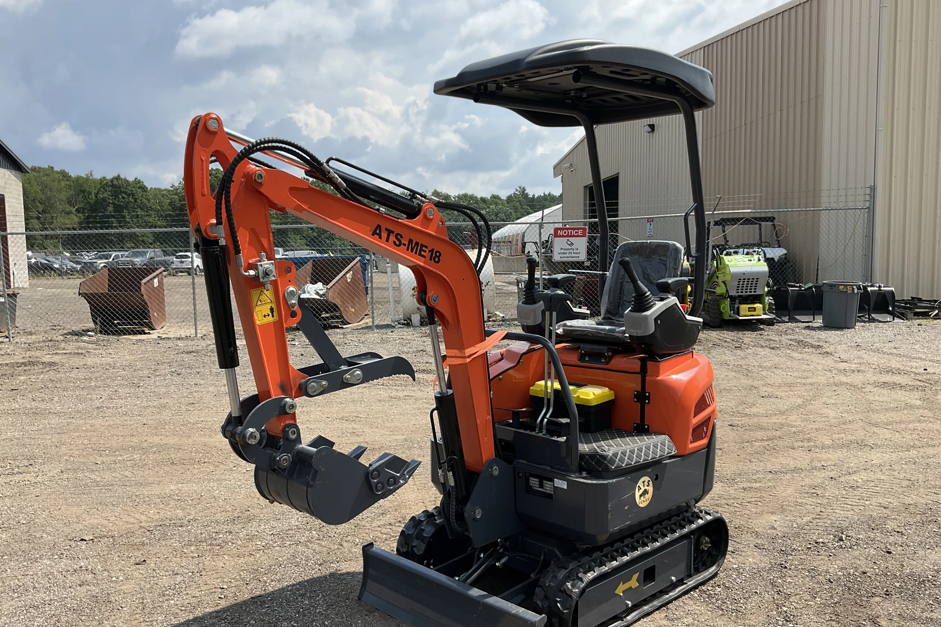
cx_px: 465
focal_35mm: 31
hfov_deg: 60.3
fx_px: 810
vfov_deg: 42.3
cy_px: 344
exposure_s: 1/1534
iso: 25
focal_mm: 3
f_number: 1.8
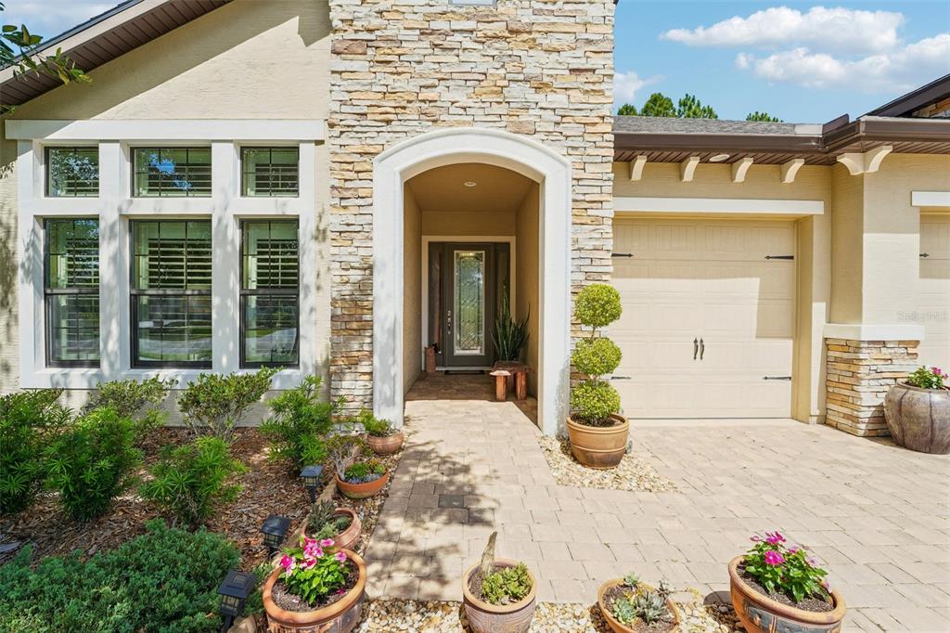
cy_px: 316
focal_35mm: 16
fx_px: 409
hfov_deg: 98.6
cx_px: 475
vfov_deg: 75.5
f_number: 11
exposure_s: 1/25
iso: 100
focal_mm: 15.5
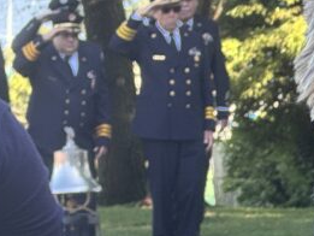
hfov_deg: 6.6
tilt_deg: -5.7
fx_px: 2741
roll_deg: +0.1
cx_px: 176
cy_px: 153
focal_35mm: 302
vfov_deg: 4.9
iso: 40
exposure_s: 1/99
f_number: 2.8
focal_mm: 9
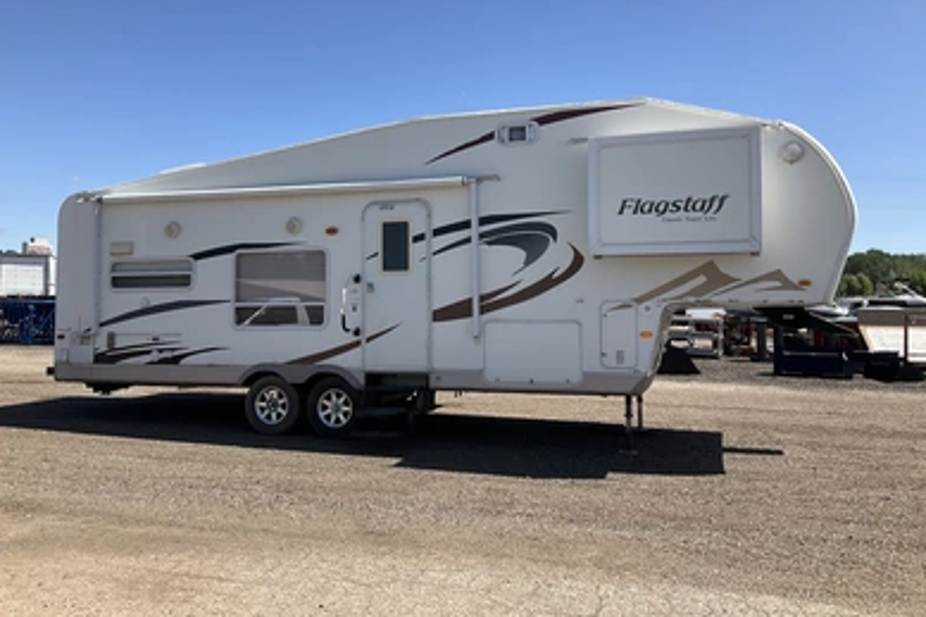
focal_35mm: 31
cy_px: 276
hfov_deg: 60.3
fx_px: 797
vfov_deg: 42.2
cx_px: 455
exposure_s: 1/1786
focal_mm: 3
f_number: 1.8
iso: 25
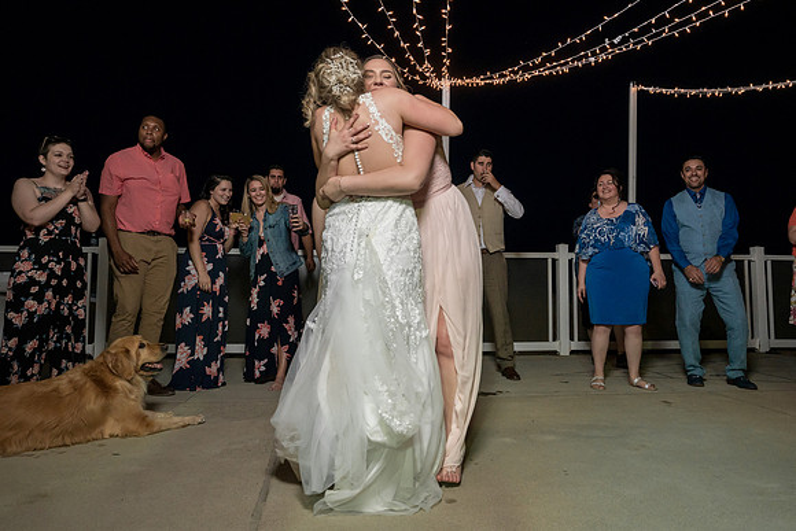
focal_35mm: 28
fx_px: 611
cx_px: 408
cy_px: 231
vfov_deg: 46.9
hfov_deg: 66.2
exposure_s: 1/100
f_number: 5.6
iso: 2000
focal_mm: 22
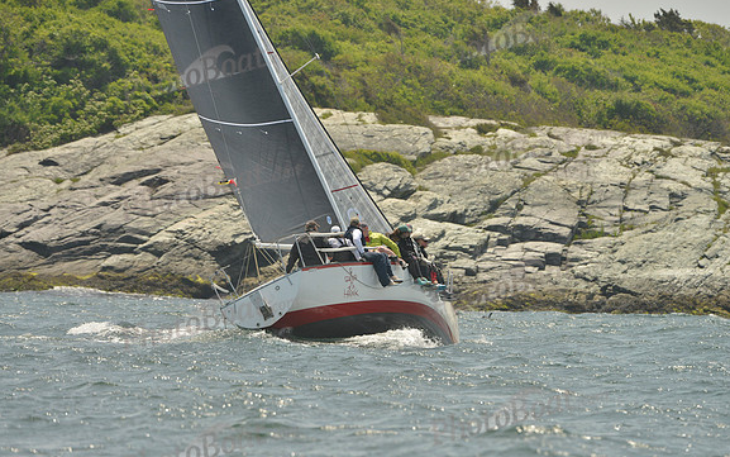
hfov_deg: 5.1
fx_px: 8159
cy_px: 236
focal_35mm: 410
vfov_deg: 3.2
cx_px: 366
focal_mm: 400
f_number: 8
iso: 280
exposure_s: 1/1000
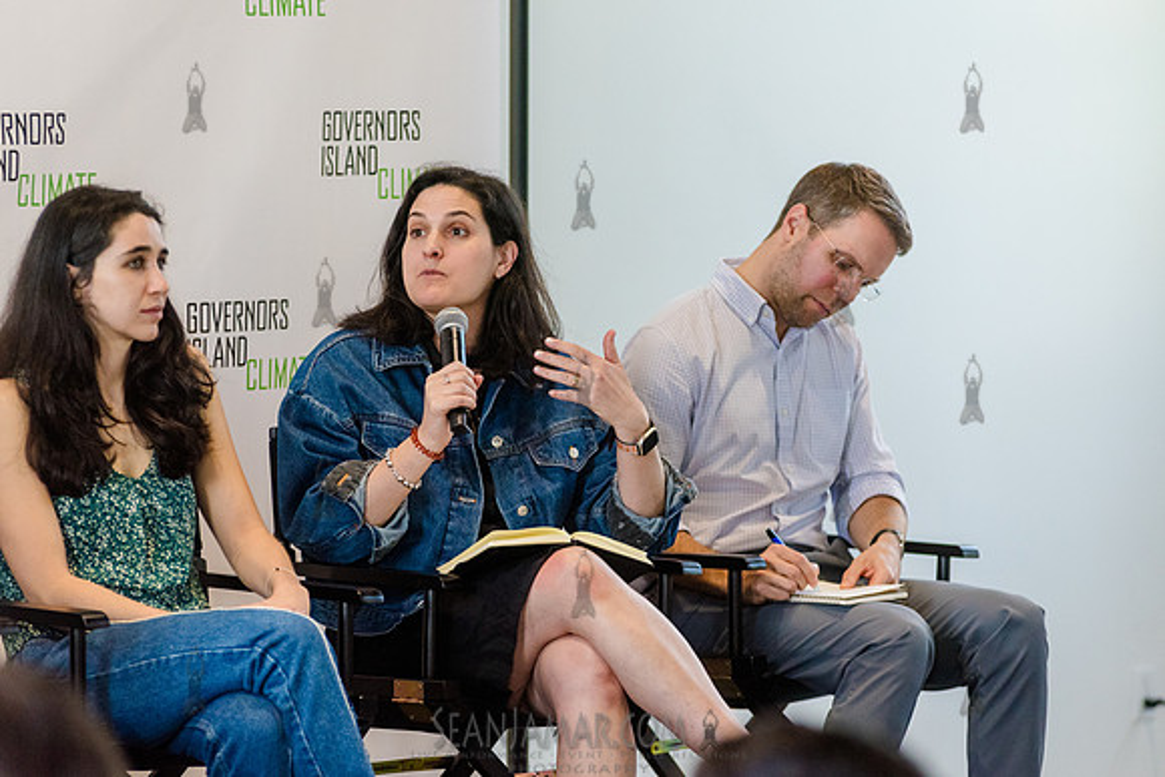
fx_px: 5601
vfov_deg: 7.9
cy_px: 388
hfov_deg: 11.9
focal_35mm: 173
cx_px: 582
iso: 4000
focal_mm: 170
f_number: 4
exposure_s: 1/320
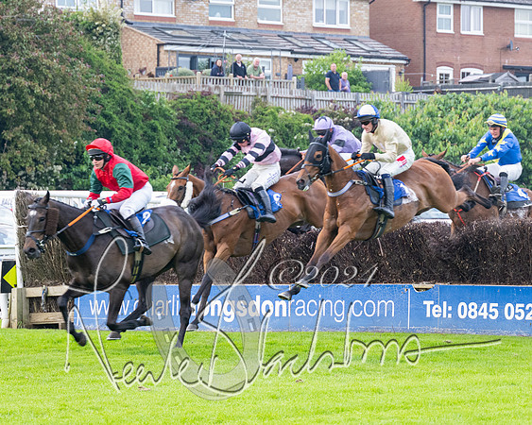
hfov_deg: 10.4
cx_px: 323
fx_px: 2913
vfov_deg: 8.3
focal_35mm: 185
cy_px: 218
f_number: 4
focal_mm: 98
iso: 800
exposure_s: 1/500
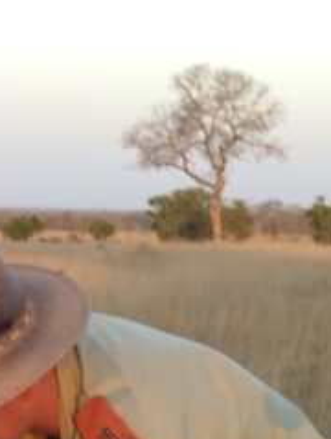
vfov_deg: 13.8
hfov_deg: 11.9
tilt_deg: -22.7
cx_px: 48
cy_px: 839
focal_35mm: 124
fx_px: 1577
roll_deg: -2.7
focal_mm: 4.15
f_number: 2.2
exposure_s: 1/120
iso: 32
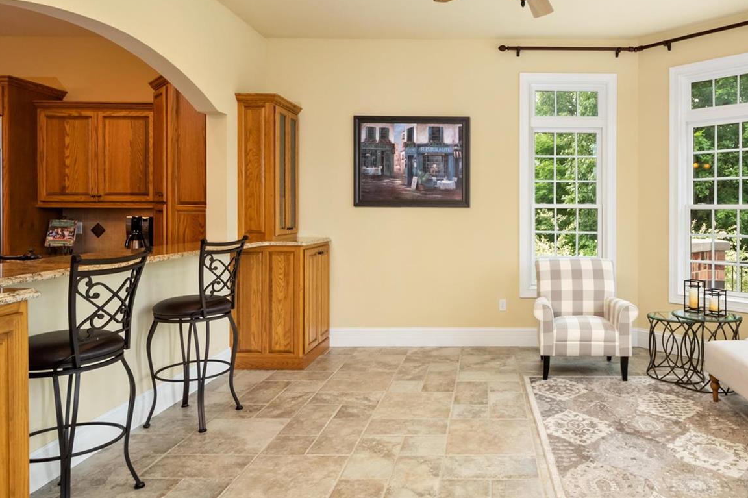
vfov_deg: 51.1
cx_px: 495
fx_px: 519
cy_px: 212
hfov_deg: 69.6
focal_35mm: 25
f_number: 9
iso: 640
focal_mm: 9
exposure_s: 1/60
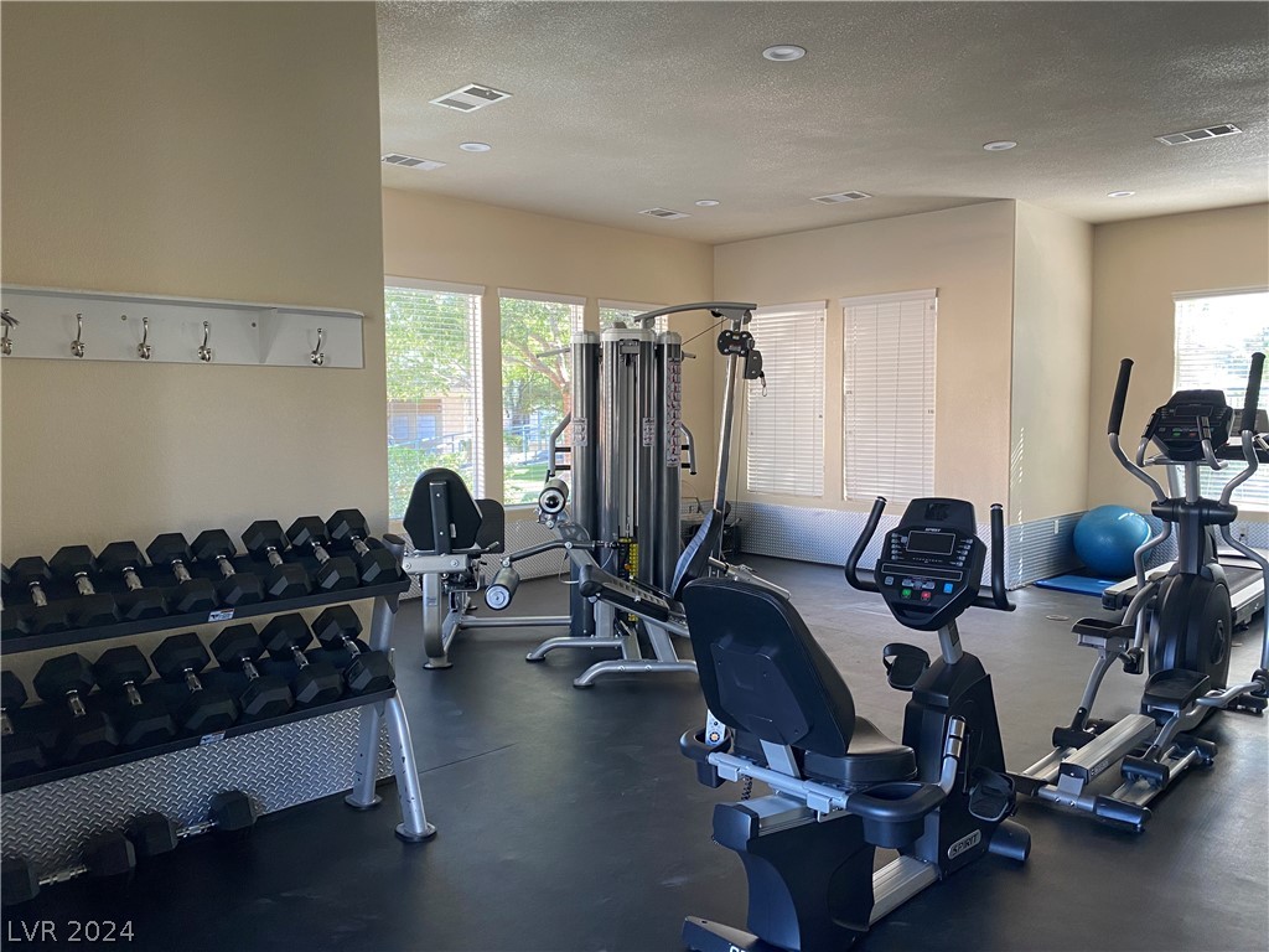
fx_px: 953
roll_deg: -0.4
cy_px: 476
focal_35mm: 26
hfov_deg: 67.3
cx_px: 634
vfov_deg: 53.1
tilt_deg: -4.1
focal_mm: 4.25
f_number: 1.8
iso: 125
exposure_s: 1/92
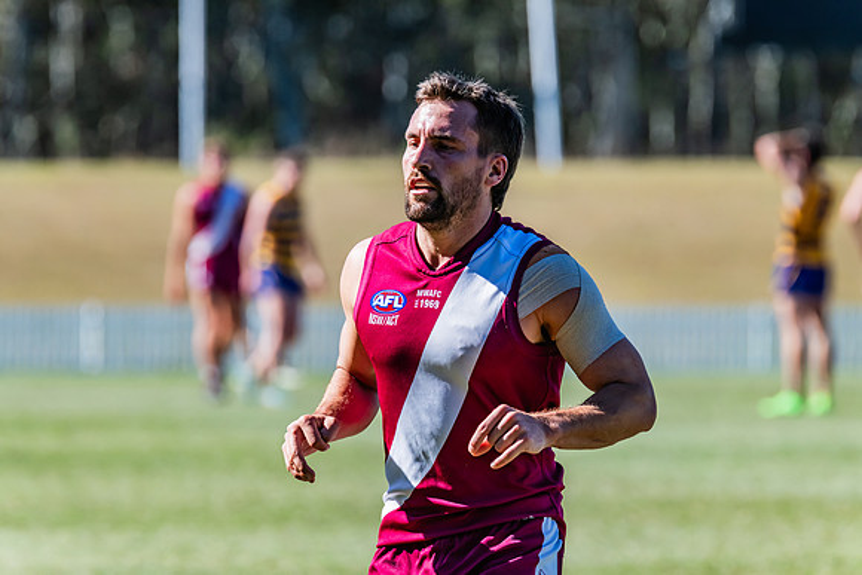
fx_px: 10373
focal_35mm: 433
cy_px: 281
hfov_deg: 4.8
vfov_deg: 3.2
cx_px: 422
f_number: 8
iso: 800
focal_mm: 420
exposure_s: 1/1600
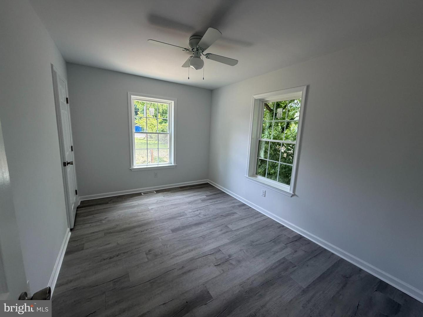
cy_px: 158
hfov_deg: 102.1
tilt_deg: -9.0
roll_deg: -2.9
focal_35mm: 14
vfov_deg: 85.7
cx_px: 212
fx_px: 171
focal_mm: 2.22
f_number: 2.2
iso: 125
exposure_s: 1/121
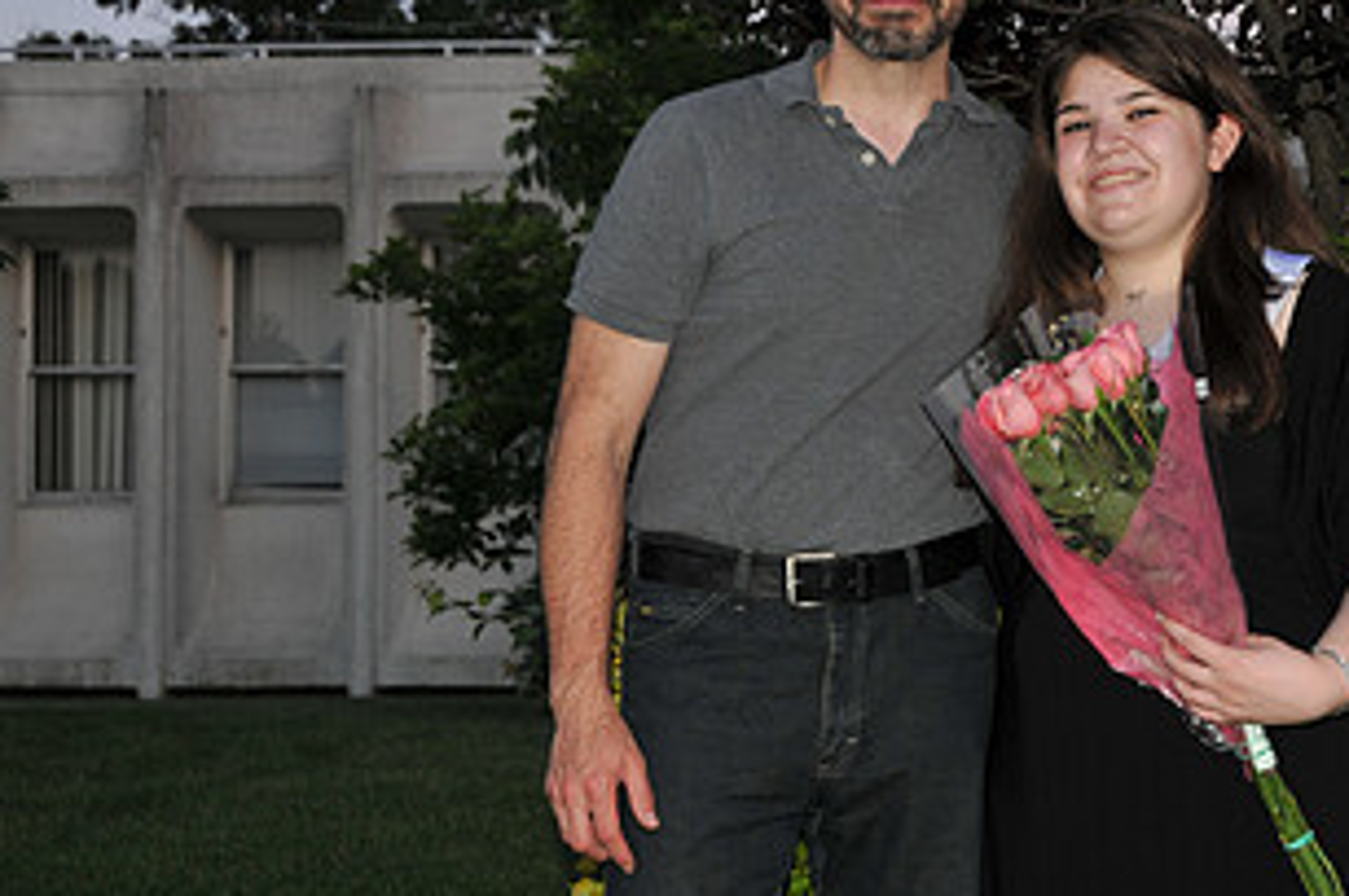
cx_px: 1028
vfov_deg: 20.0
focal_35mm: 68
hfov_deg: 29.2
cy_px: 490
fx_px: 2545
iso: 200
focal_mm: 24
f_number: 3.8
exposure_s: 1/60
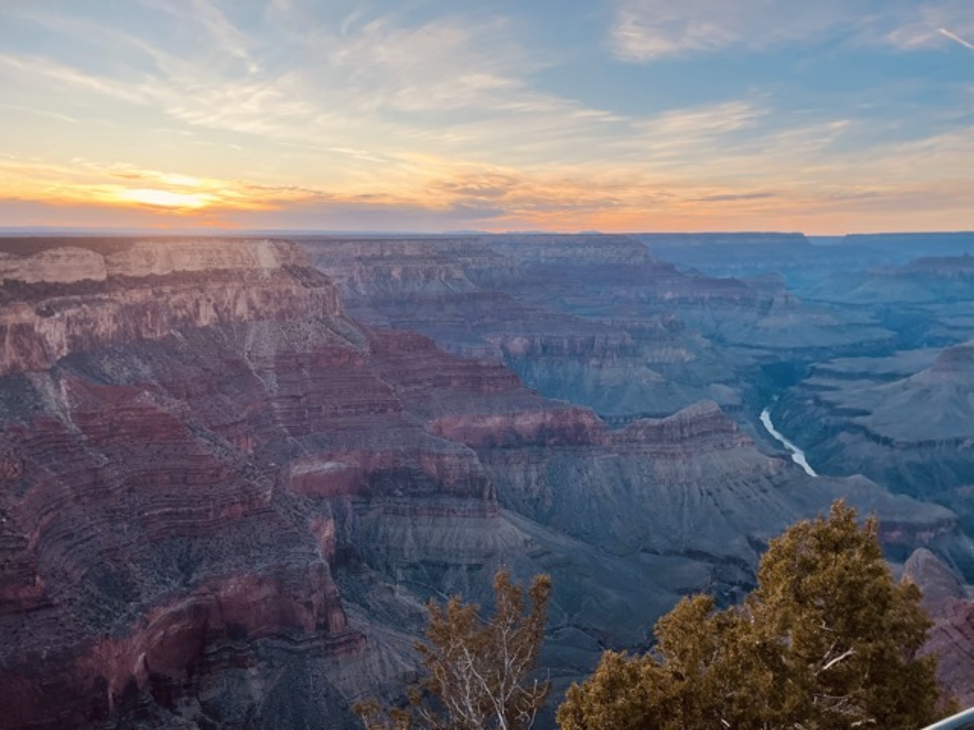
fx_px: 703
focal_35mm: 25
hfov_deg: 69.4
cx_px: 487
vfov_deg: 54.9
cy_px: 365
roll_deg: -0.8
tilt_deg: -10.9
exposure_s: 1/387
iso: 32
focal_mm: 5.1
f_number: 1.6
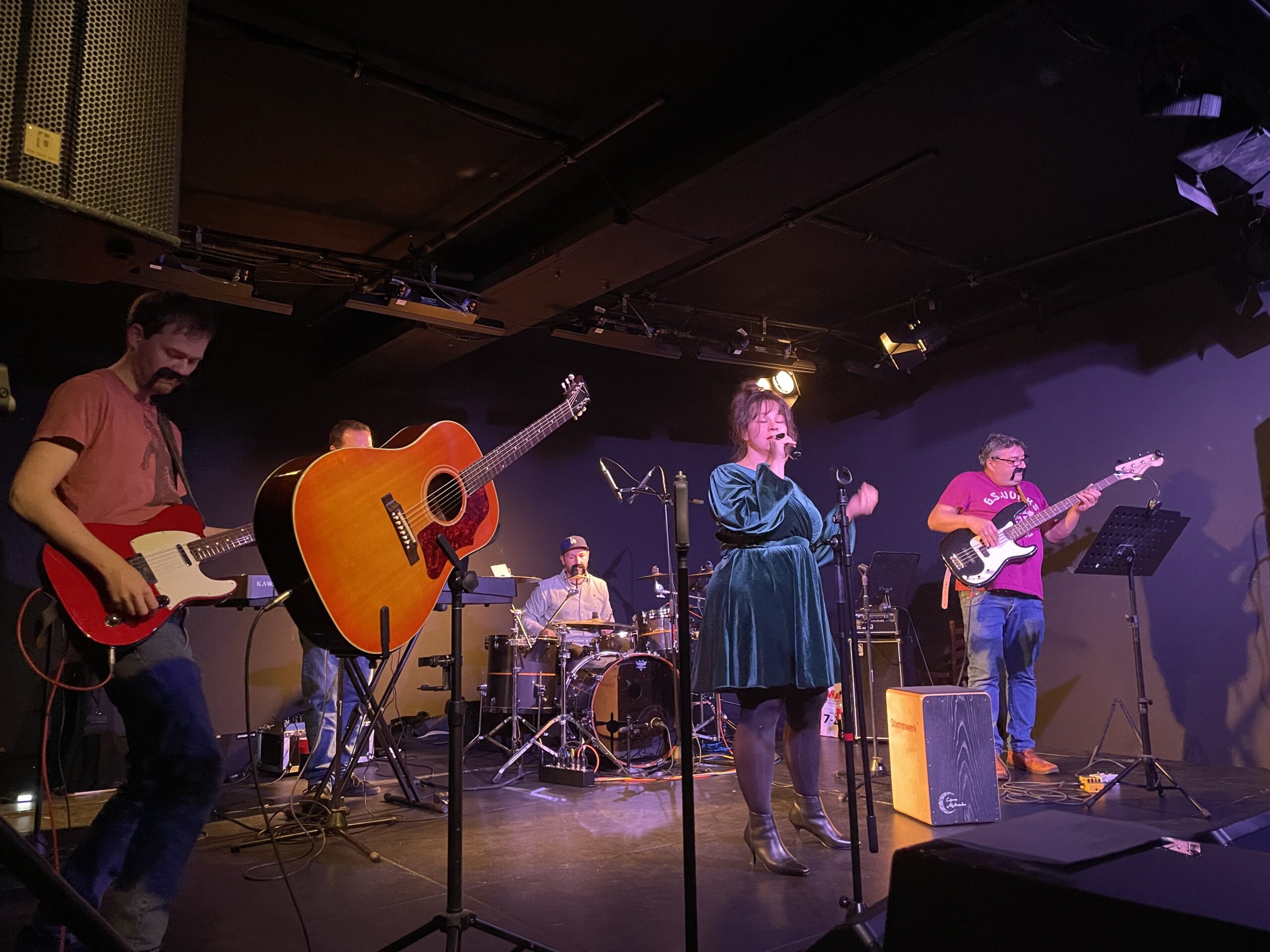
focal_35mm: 26
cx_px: 635
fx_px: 954
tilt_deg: +9.3
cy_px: 476
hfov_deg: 67.3
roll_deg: +2.0
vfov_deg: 53.1
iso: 800
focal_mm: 4.2
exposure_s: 1/29
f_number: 1.6
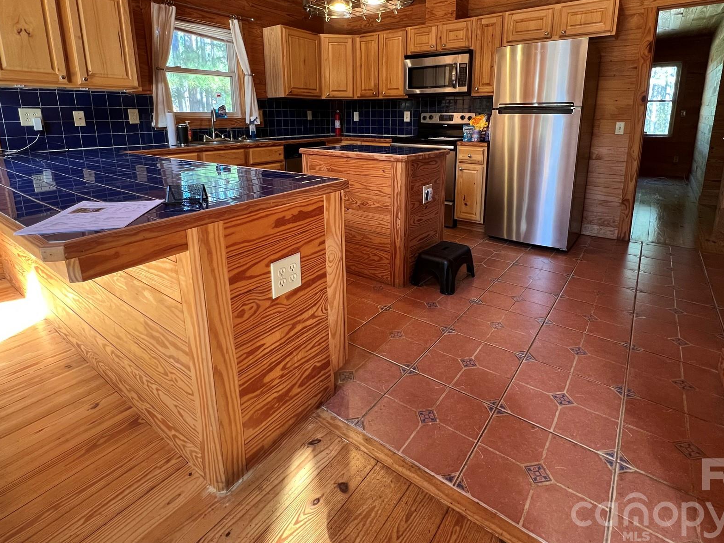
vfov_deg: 73.1
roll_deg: +0.4
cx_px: 376
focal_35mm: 17
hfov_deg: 91.0
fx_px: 356
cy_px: 194
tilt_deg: -12.3
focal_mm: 1.57
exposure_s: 1/60
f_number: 1.8
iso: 200
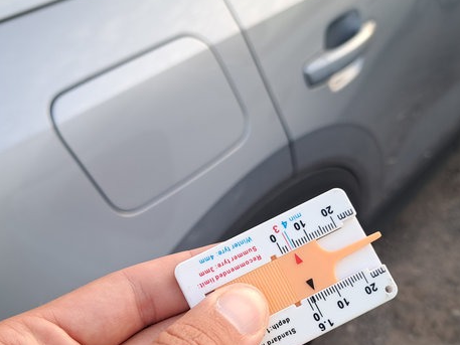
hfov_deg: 44.8
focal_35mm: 42
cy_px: 273
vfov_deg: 33.4
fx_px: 558
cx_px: 223
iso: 50
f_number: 1.8
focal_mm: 5.23
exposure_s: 1/100
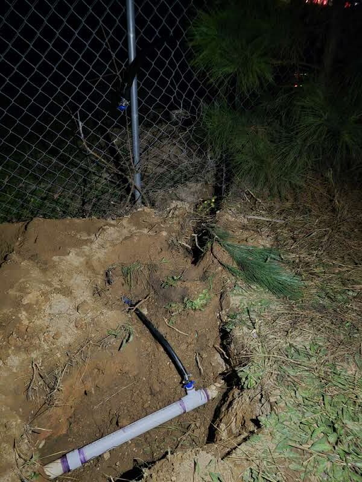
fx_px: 321
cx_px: 181
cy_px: 241
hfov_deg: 58.9
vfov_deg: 73.9
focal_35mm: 23
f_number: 1.7
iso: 3200
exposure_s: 1/10
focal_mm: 6.3
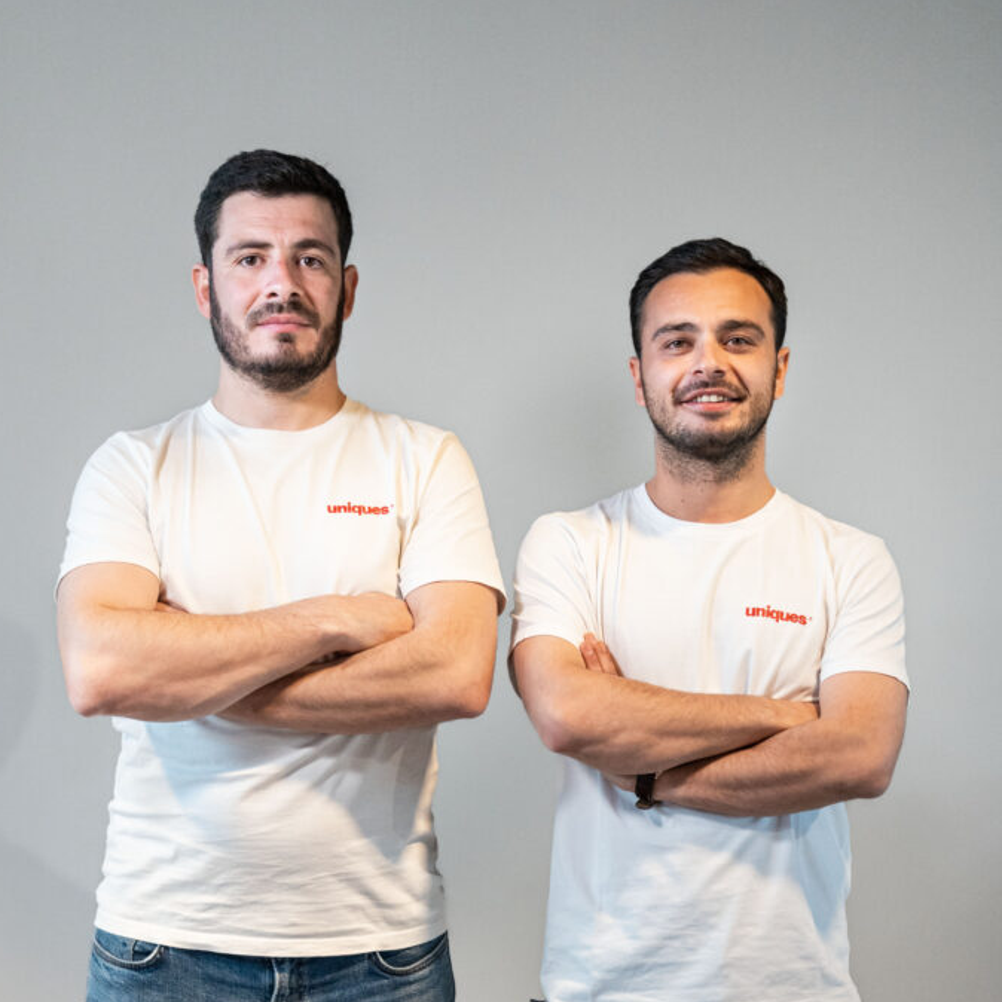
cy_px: 721
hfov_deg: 27.7
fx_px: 2030
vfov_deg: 27.4
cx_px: 499
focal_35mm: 62
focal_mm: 48
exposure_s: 1/250
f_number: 4
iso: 2500
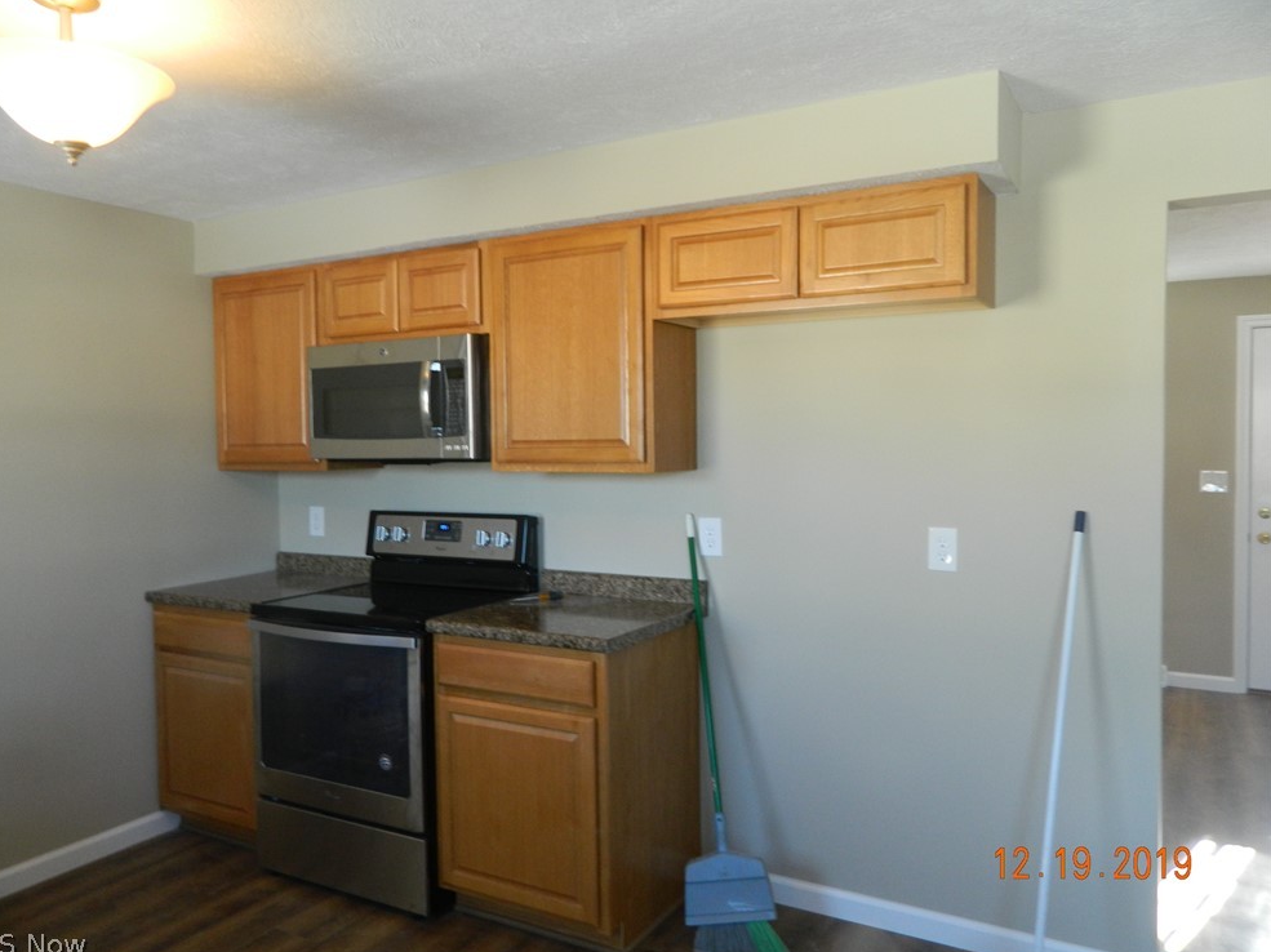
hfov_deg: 67.3
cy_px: 471
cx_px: 613
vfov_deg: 53.0
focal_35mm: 26
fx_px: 954
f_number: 3.1
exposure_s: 1/30
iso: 160
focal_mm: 4.5
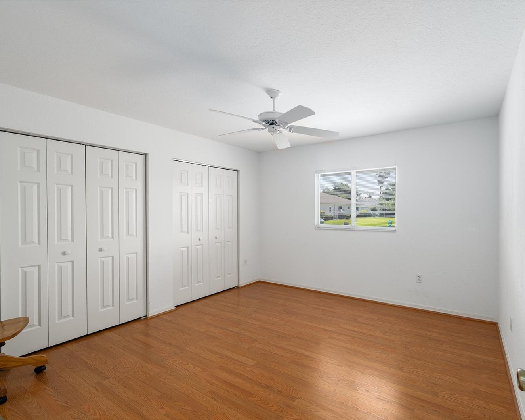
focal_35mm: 17
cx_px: 307
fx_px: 264
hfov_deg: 88.8
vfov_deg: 77.0
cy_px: 210
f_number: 8
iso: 320
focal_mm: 15
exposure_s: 1/25
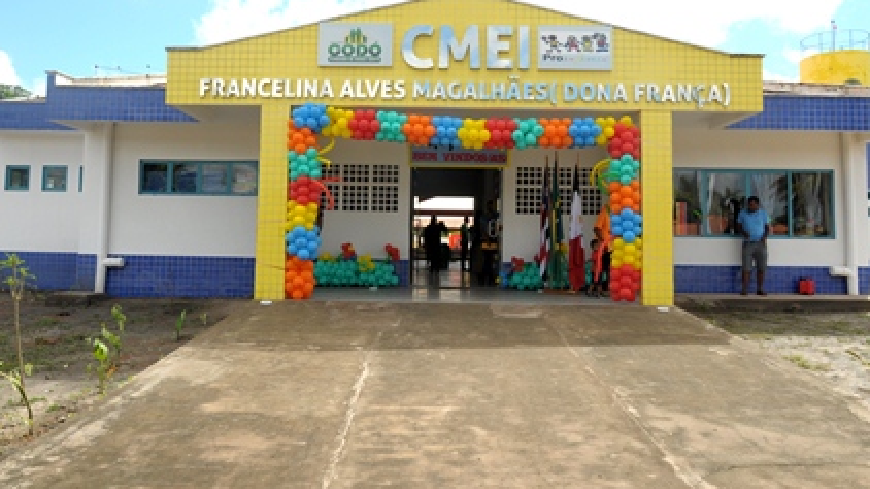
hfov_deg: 64.3
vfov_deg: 38.7
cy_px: 188
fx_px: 692
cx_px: 429
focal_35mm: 30
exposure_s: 1/320
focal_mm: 18
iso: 200
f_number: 9
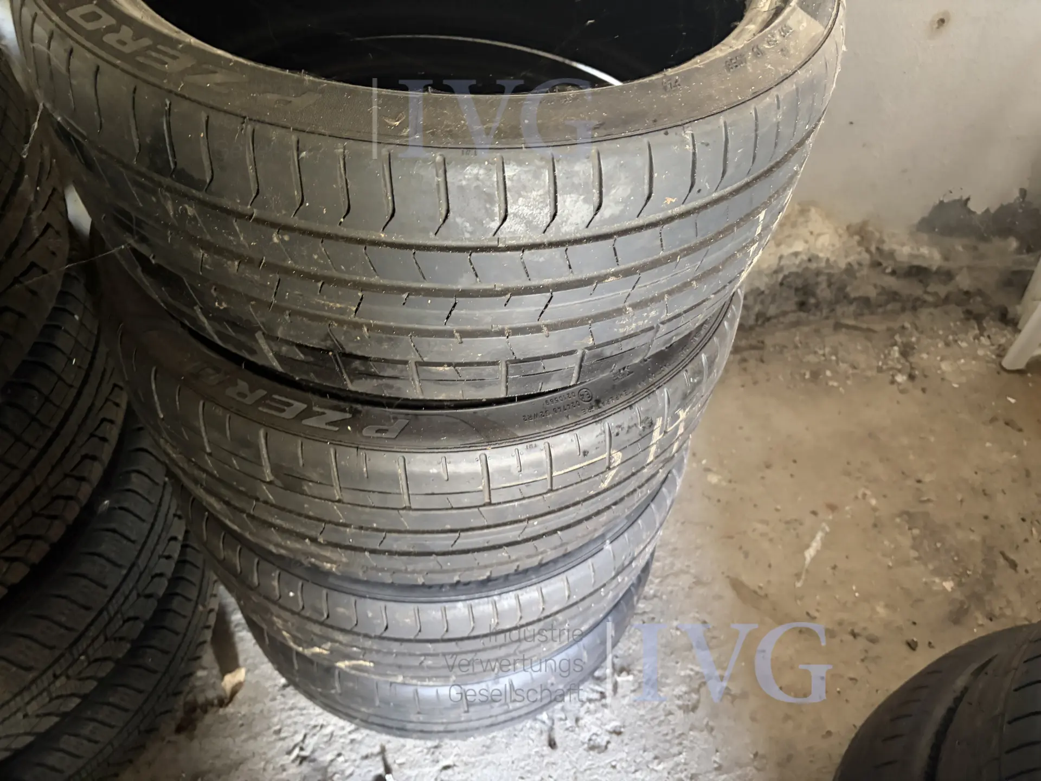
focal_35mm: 26
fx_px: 782
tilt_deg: -50.2
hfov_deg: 67.3
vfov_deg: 53.1
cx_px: 520
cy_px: 390
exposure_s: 1/30
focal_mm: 5.96
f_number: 1.6
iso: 640
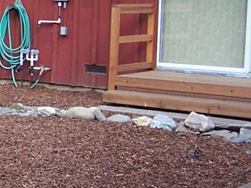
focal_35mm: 158
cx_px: -246
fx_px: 1145
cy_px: 42
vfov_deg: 9.4
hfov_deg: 11.3
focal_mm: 6.3
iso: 80
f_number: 2.8
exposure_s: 1/125
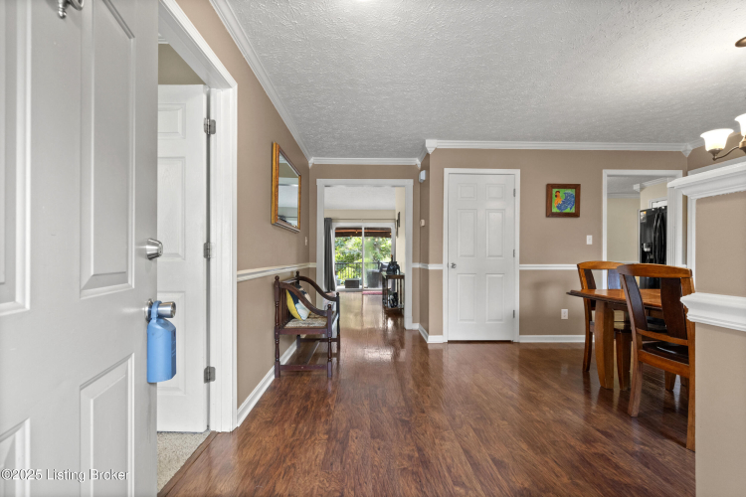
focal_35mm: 15
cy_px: 248
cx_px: 373
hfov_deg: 100.4
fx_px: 311
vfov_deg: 77.3
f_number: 8
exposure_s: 1/8
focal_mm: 10
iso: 400
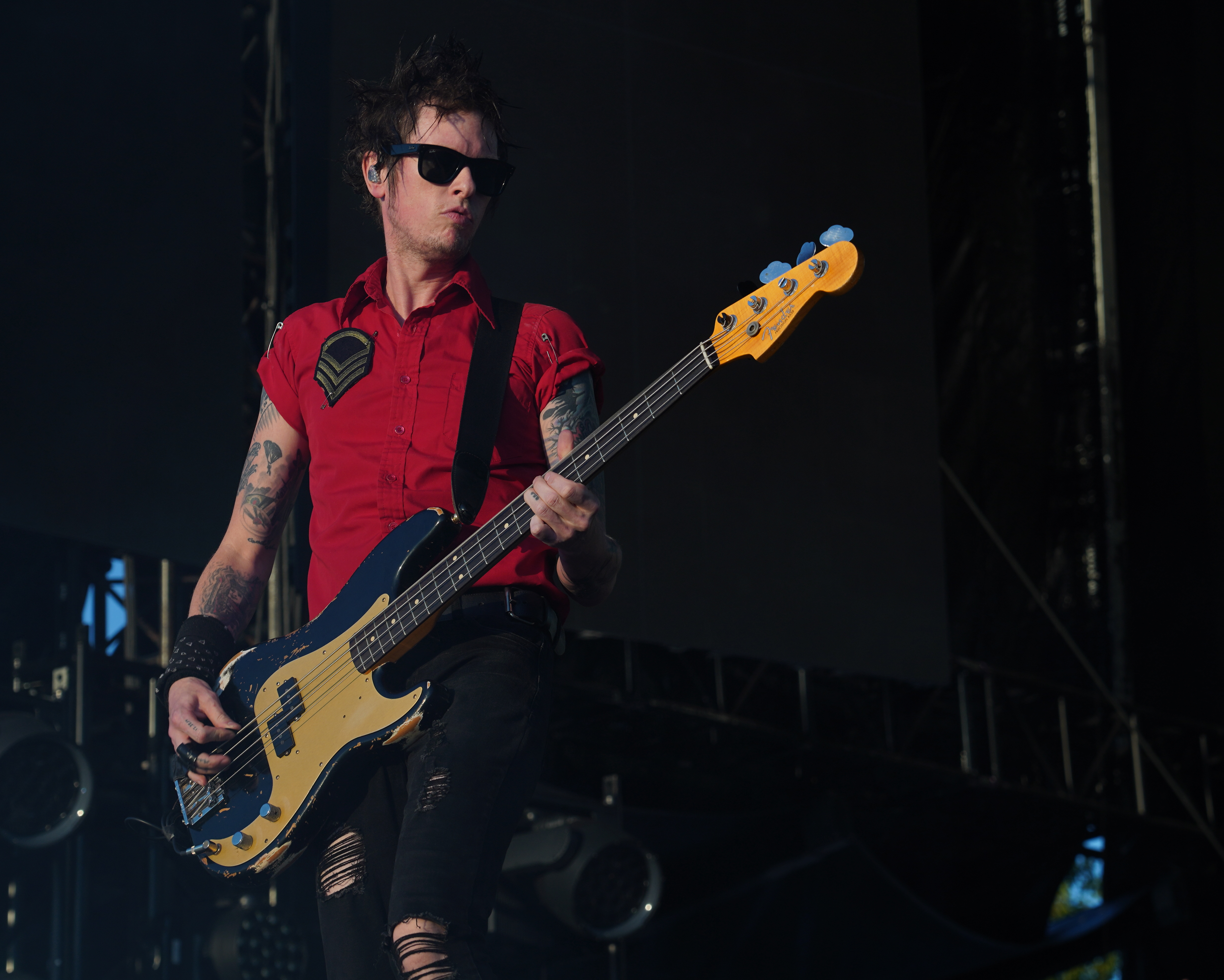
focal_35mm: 119
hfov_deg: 16.2
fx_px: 4311
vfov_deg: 13.0
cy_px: 489
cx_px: 629
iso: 100
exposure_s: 1/400
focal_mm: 105
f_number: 7.1
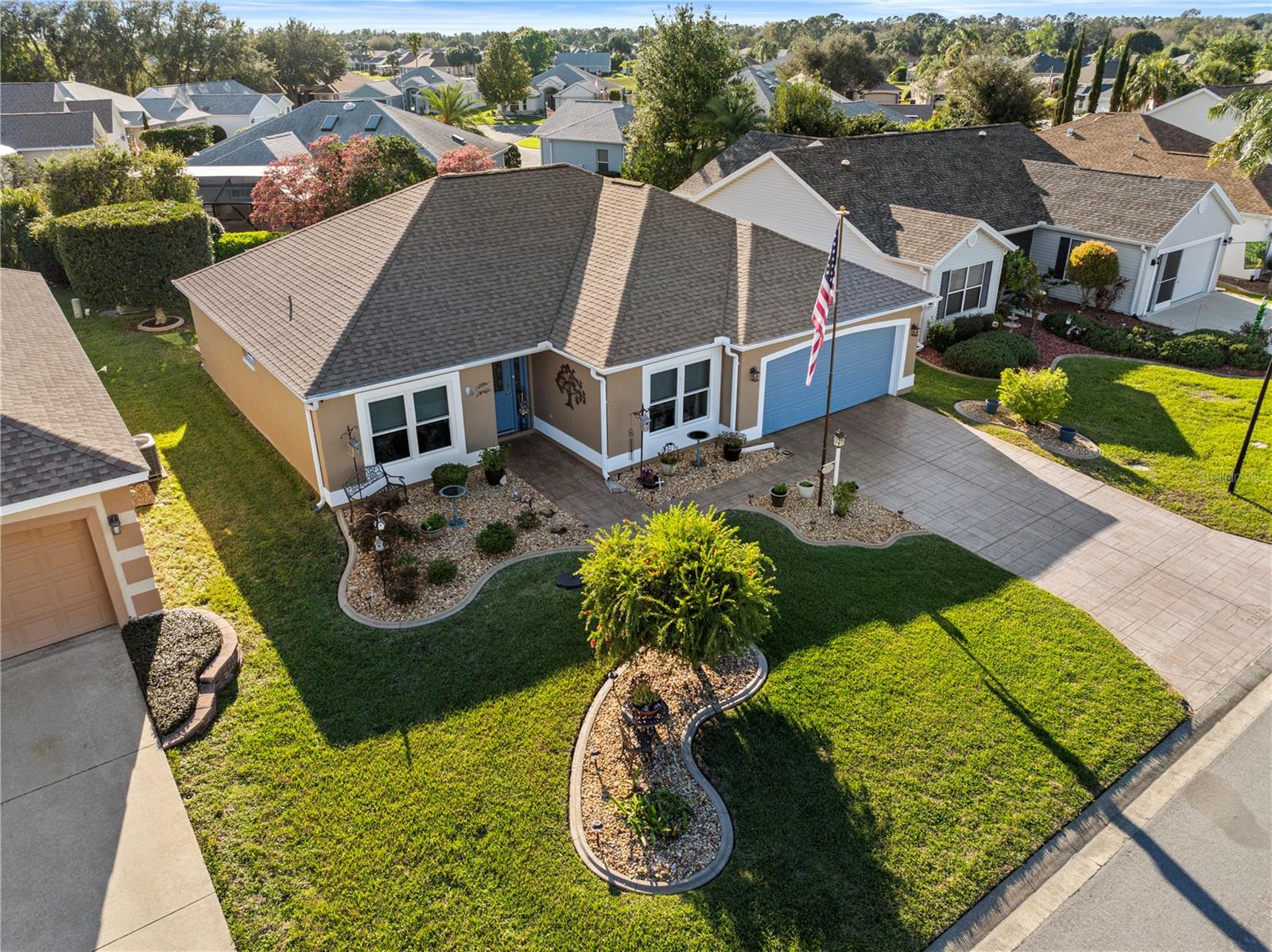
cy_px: 476
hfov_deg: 71.6
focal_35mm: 24
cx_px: 636
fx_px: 881
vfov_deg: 56.7
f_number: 2.8
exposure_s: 1/80
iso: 170
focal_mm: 12.29
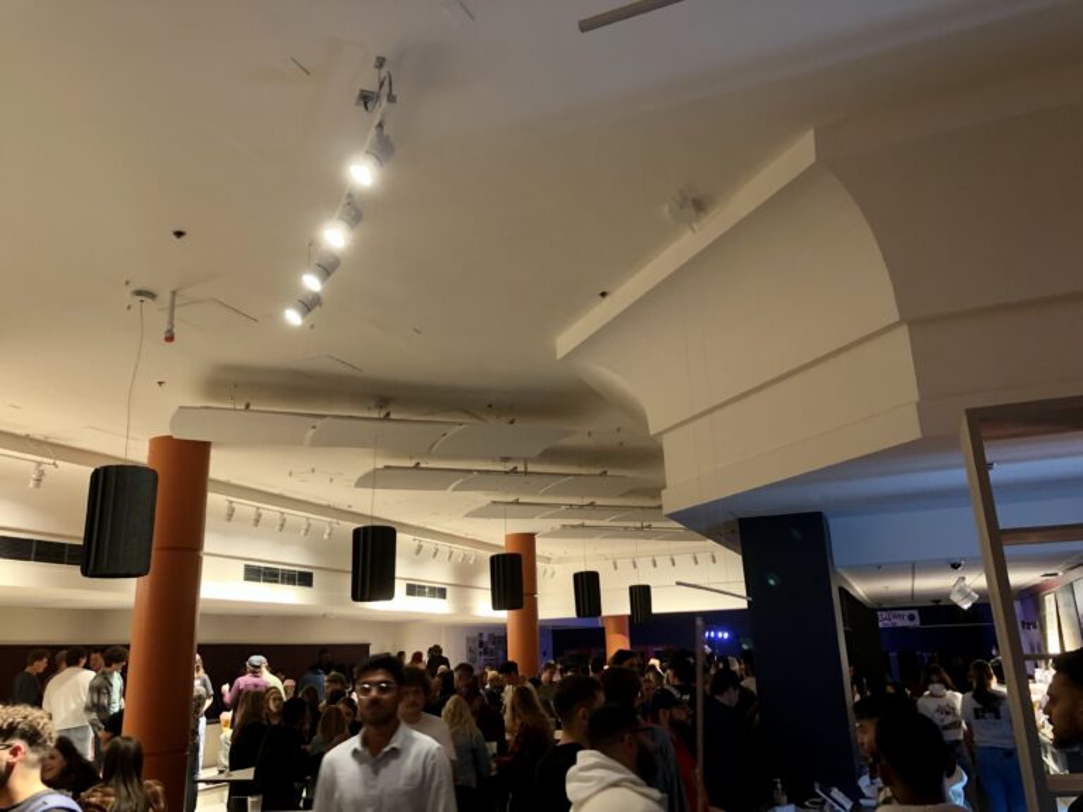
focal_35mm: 28
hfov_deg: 63.4
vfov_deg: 49.7
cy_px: 406
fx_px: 876
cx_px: 542
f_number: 1.8
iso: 320
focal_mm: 3.99
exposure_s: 1/60
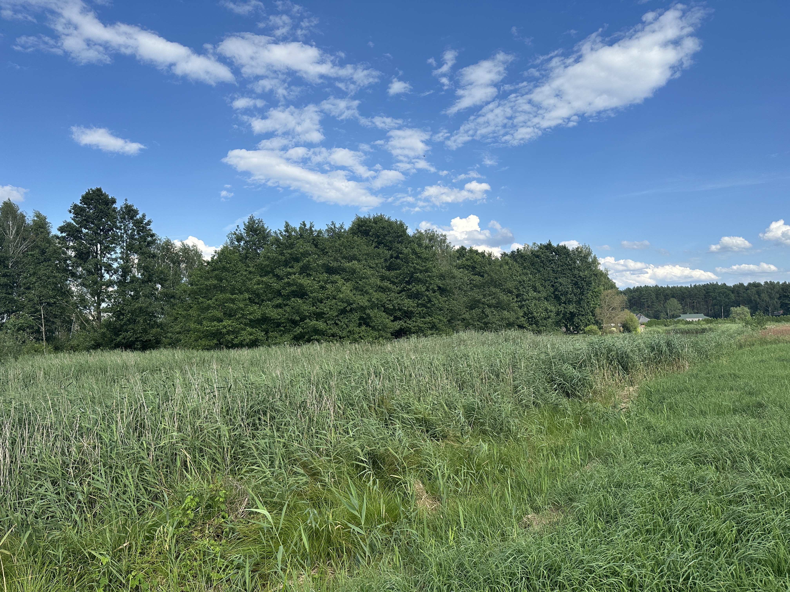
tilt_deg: +3.8
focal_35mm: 24
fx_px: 548
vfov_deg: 56.8
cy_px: 296
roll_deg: +1.6
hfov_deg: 71.6
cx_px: 395
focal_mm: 6.86
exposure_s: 1/3597
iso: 80
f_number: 1.78
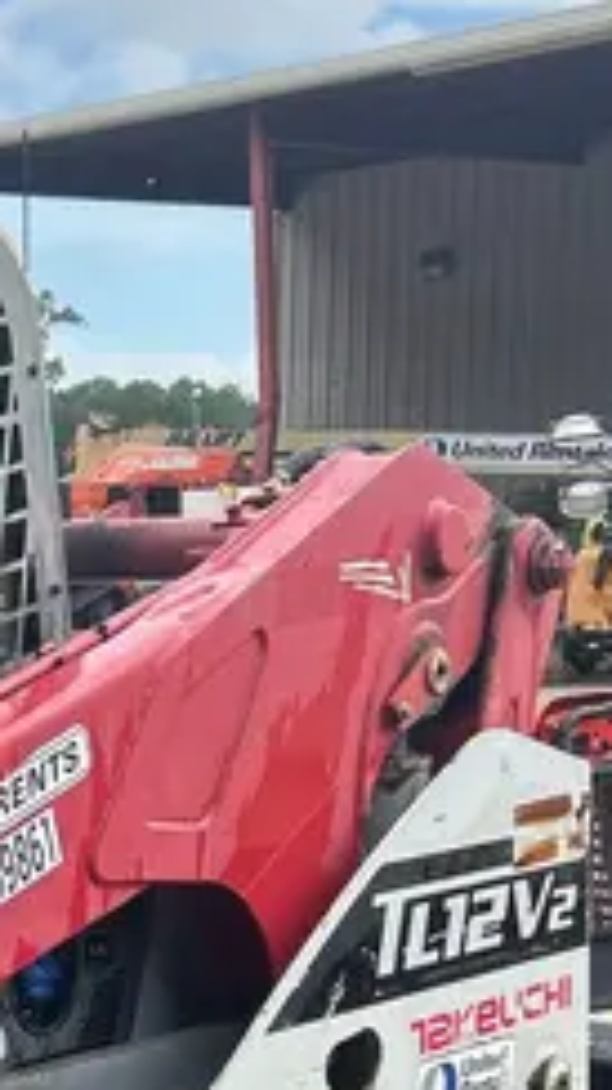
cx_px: -558
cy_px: 882
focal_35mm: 85
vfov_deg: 24.6
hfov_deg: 12.7
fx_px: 2456
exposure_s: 1/1511
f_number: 1.5
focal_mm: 5.7
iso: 50
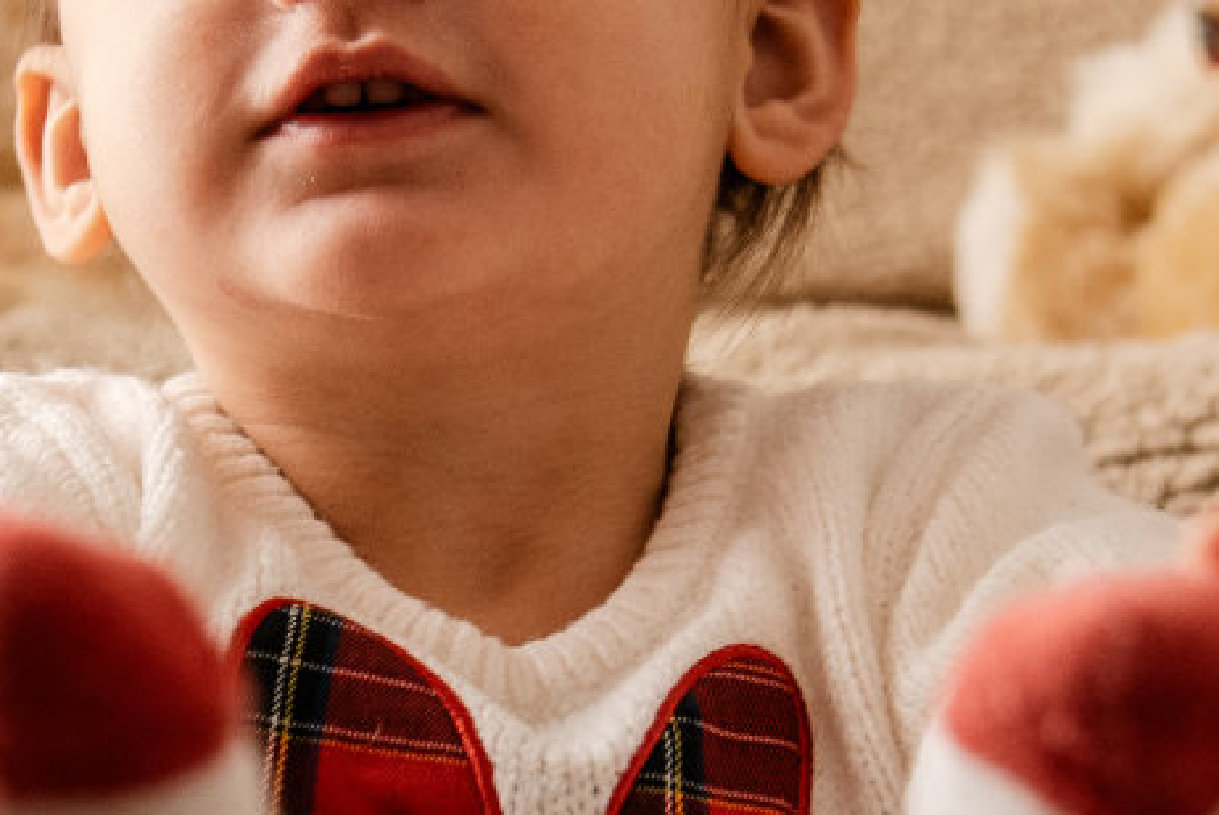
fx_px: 4033
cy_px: 348
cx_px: 342
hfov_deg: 17.1
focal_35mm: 119
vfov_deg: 11.5
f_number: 4
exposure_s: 1/100
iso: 400
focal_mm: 34
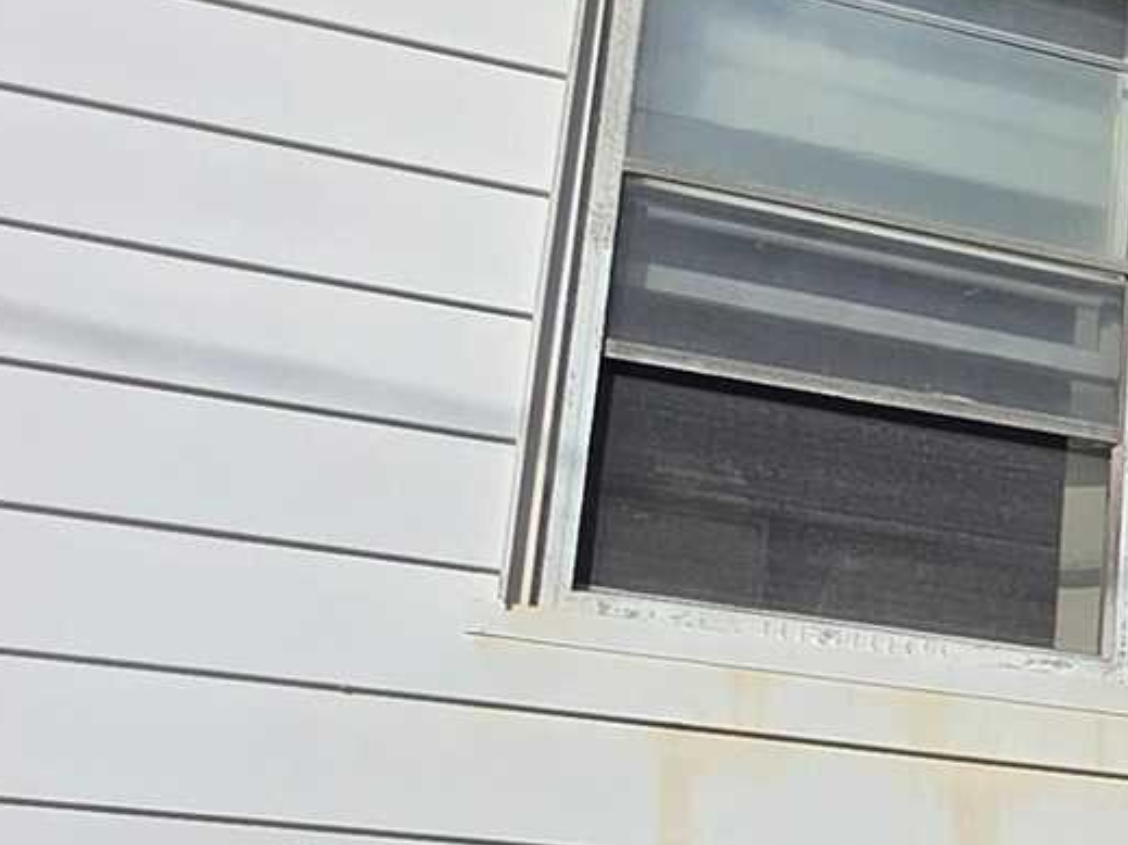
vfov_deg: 19.0
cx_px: 1760
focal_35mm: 77
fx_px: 2509
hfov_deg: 20.9
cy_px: 636
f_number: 1.9
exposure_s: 1/4037
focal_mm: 2.2
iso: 40
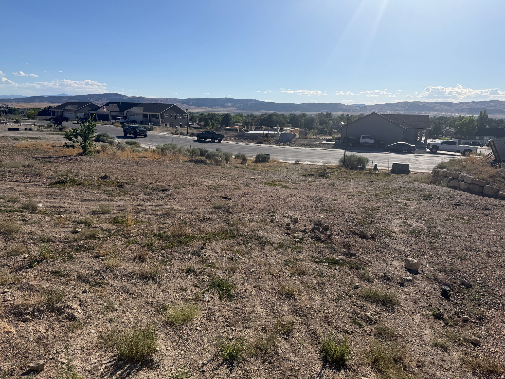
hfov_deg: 71.6
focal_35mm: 24
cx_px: 252
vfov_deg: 56.8
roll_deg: -2.3
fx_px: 350
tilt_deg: -14.5
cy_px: 190
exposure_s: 1/8130
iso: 80
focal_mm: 6.76
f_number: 1.78
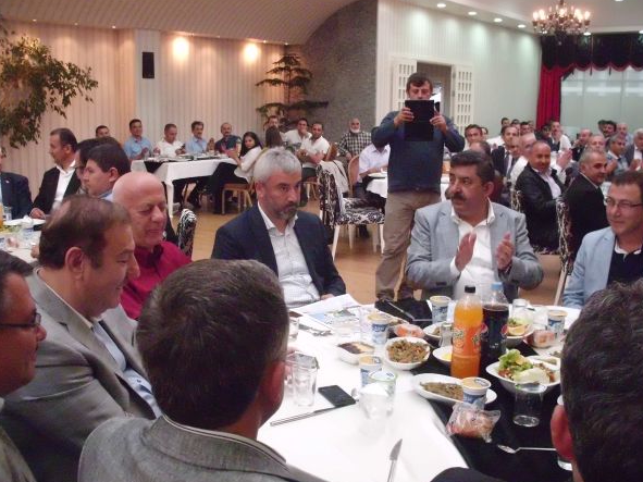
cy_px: 246
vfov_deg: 36.8
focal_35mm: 39
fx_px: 724
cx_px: 307
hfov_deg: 47.9
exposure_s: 1/100
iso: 800
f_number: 2.9
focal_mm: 6.3
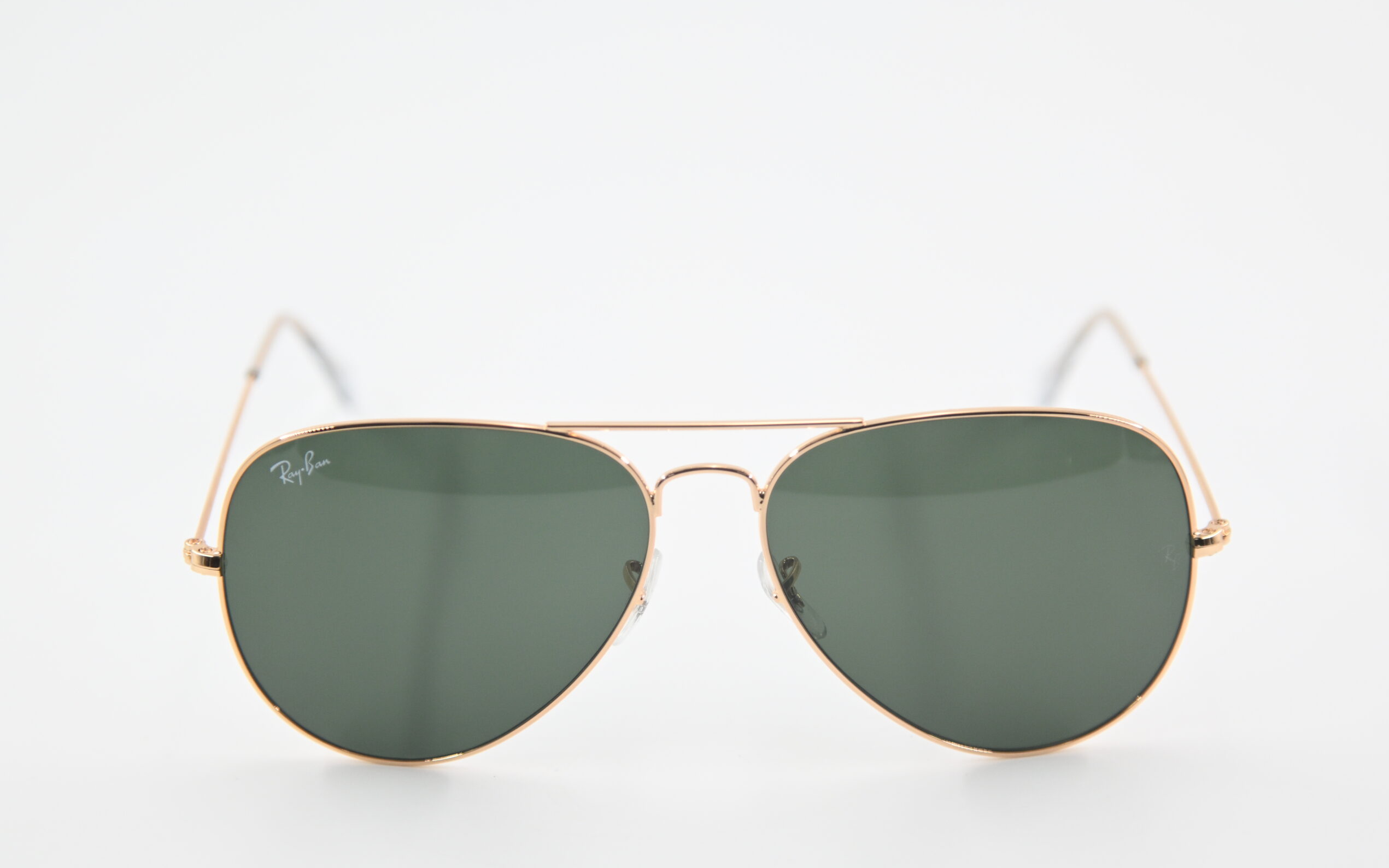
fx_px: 5830
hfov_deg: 13.6
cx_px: 691
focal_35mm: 154
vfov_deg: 8.5
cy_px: 464
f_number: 4
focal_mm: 100
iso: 400
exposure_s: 1/500
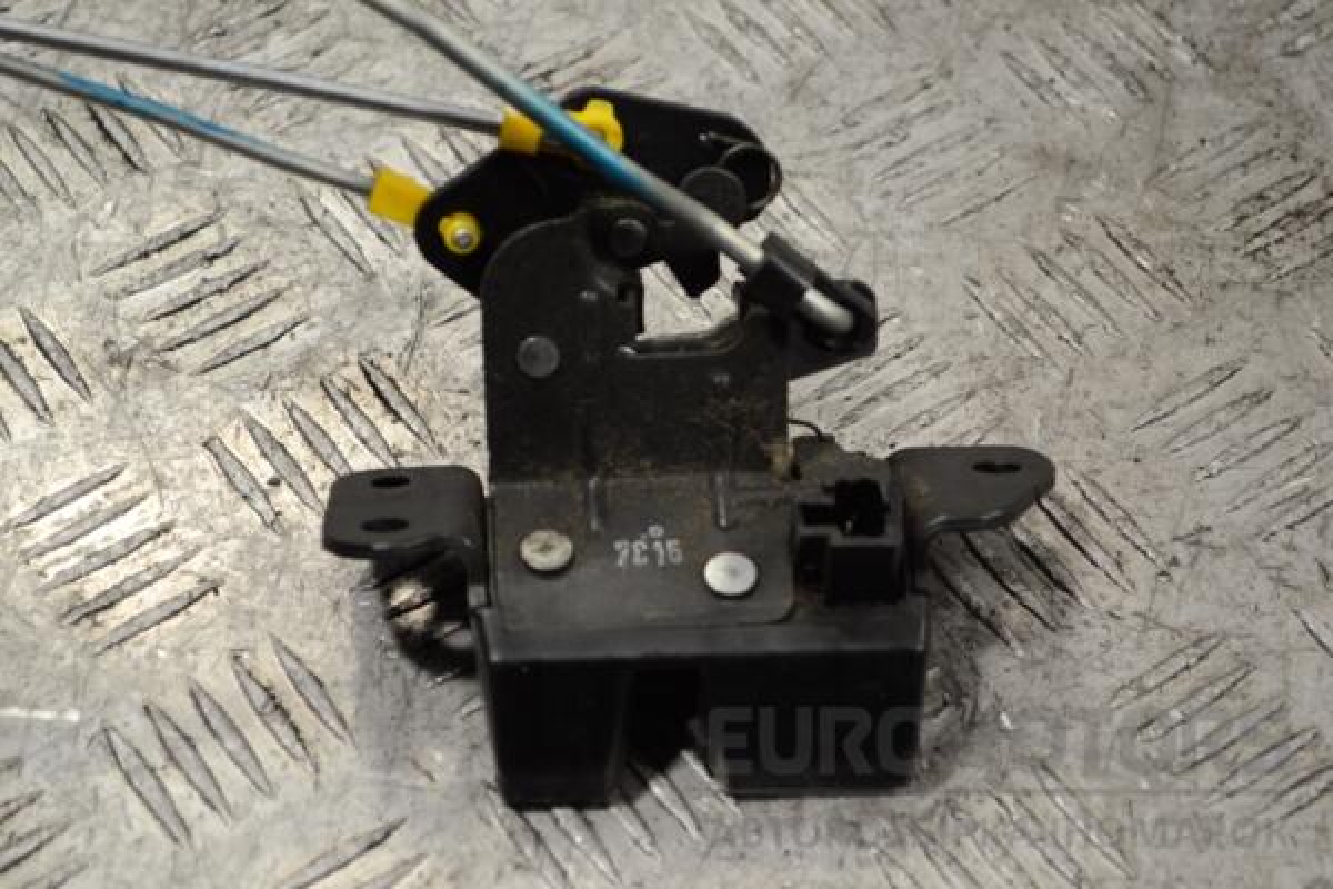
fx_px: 3055
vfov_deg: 16.6
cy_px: 444
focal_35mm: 82
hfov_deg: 24.6
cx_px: 666
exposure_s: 1/30
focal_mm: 55
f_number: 5.6
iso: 200
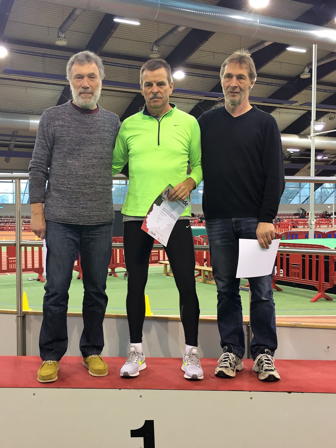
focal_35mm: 38
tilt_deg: -3.6
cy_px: 239
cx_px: 143
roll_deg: +1.1
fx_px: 492
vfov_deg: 48.9
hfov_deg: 37.6
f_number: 2.2
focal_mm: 4.15
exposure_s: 1/33
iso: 50
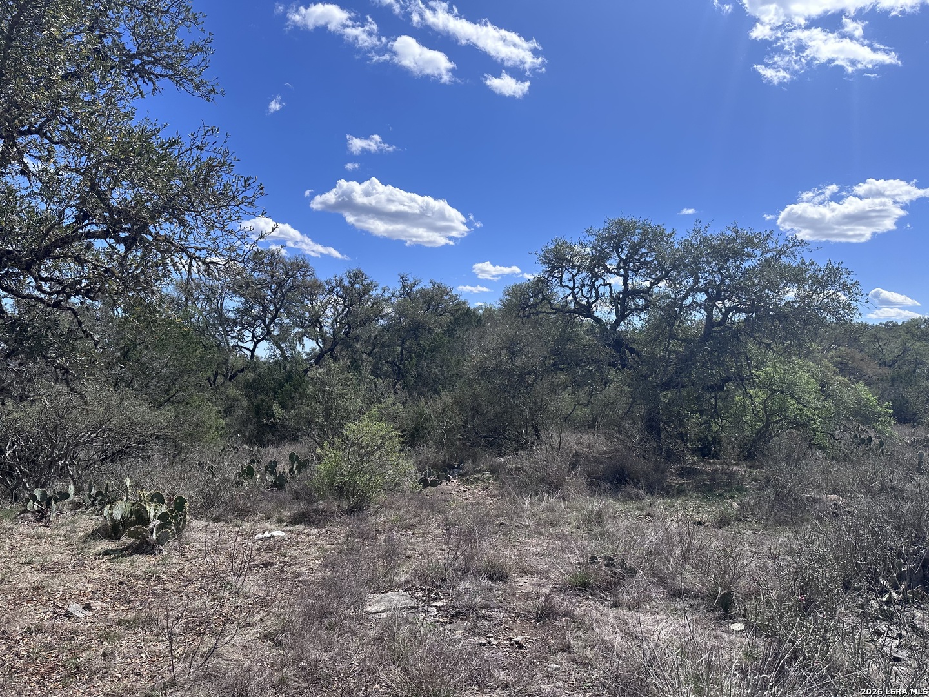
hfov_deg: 71.6
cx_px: 464
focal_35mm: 24
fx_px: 644
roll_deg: +0.7
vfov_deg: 56.8
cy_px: 348
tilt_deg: +4.7
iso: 80
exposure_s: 1/5848
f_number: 1.78
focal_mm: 6.86
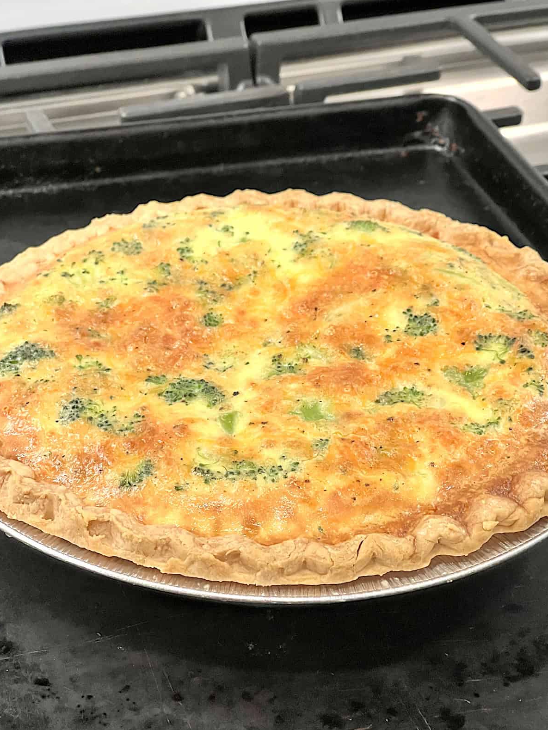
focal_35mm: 78
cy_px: 365
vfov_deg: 25.0
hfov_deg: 18.9
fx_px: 1646
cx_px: 272
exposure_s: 1/60
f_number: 2.8
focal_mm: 9
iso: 500
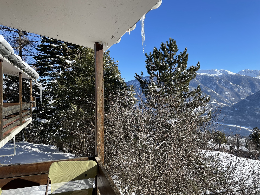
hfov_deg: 67.3
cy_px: 98
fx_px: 195
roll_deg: +0.9
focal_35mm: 26
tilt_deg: +0.5
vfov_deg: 53.1
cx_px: 130
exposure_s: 1/2304
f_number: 1.6
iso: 32
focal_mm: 4.2
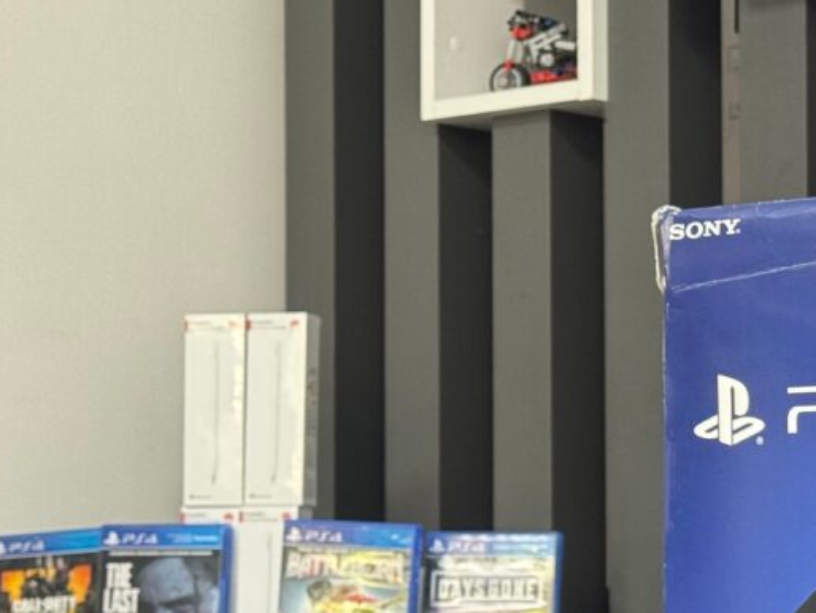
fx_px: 2641
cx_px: 710
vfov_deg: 13.2
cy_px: 408
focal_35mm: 112
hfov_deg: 17.3
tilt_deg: +3.4
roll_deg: -0.2
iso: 400
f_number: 1.78
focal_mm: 6.76
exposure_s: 1/40
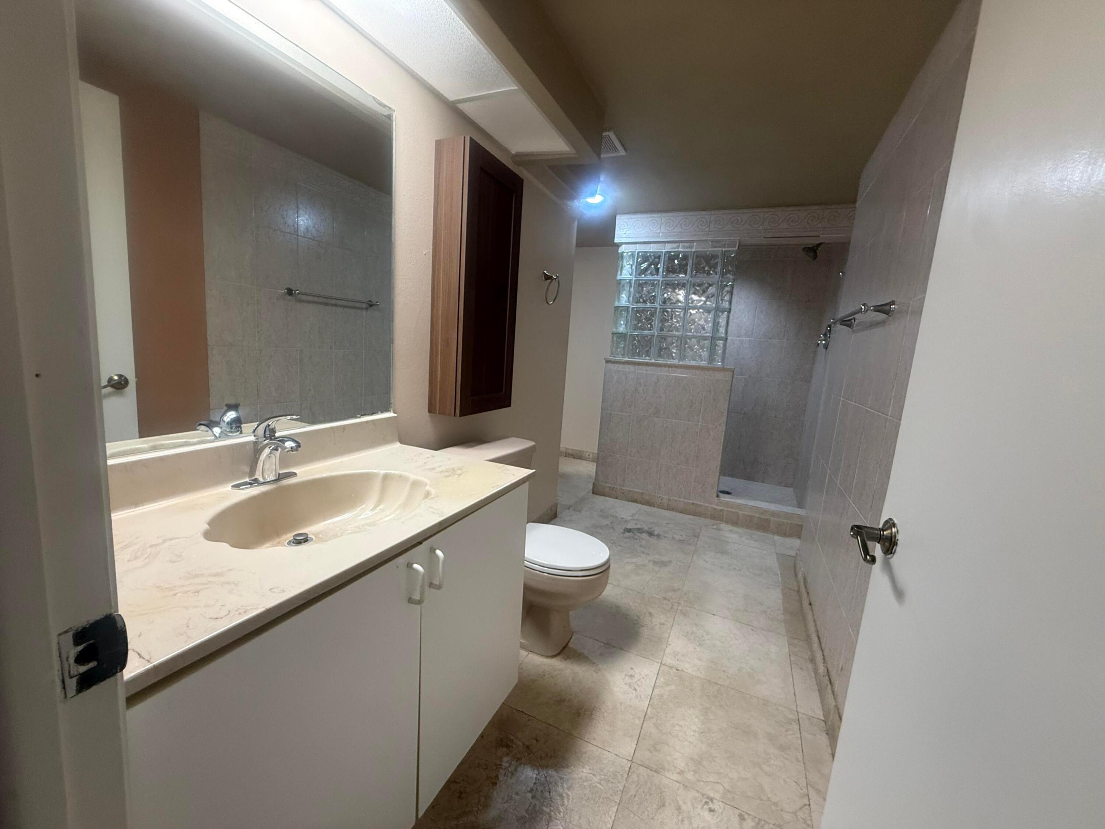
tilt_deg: -8.7
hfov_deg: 102.1
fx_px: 447
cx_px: 552
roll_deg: -5.5
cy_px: 414
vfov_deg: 85.7
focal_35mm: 14
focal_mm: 2.22
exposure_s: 1/60
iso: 250
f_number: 2.2
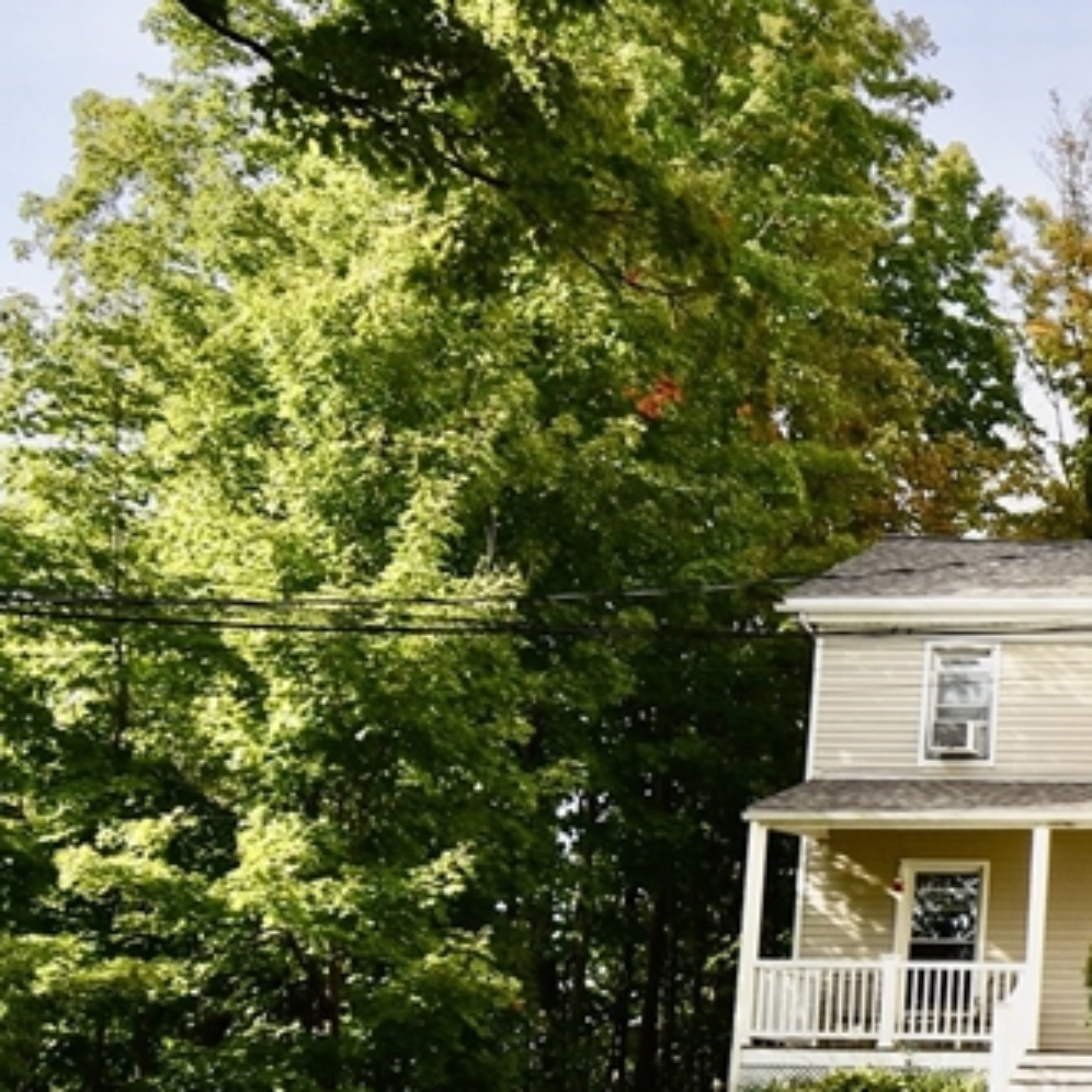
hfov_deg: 22.4
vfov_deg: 26.8
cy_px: 862
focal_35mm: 63
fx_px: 2248
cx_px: 1638
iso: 140
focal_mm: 16
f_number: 8
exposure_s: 1/250
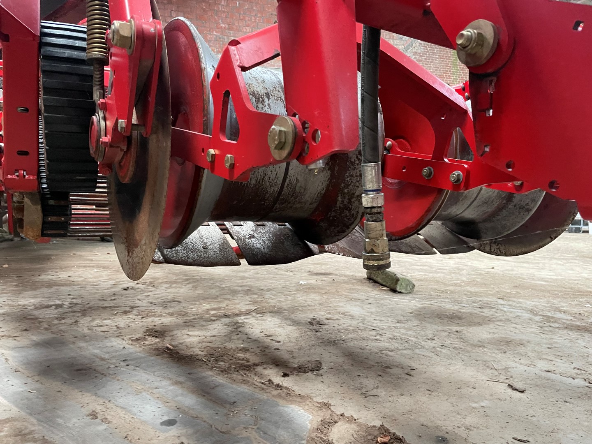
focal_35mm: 26
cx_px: 296
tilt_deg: +1.1
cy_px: 222
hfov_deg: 67.3
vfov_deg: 53.1
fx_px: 445
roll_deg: +0.8
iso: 500
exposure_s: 1/57
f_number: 1.6
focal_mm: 4.2
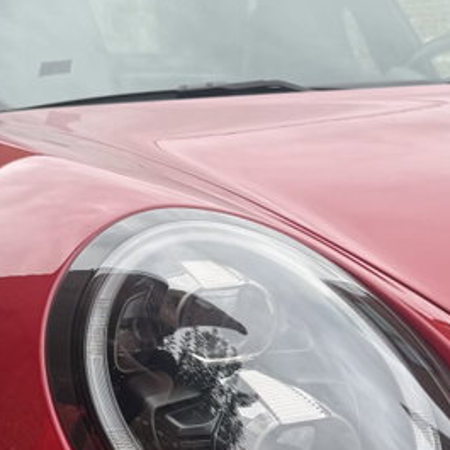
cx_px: 331
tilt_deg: -12.8
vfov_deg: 20.8
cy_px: 372
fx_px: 1206
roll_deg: +0.2
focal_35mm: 82
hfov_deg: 21.0
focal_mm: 6.76
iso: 80
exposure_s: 1/909
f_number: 1.78
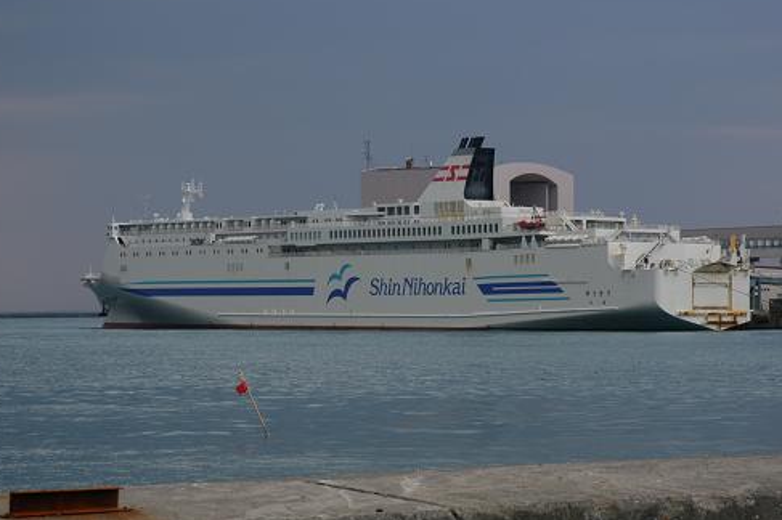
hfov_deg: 17.7
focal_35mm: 116
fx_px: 2518
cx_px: 408
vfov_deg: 11.8
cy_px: 263
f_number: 10
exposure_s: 1/350
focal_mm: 70
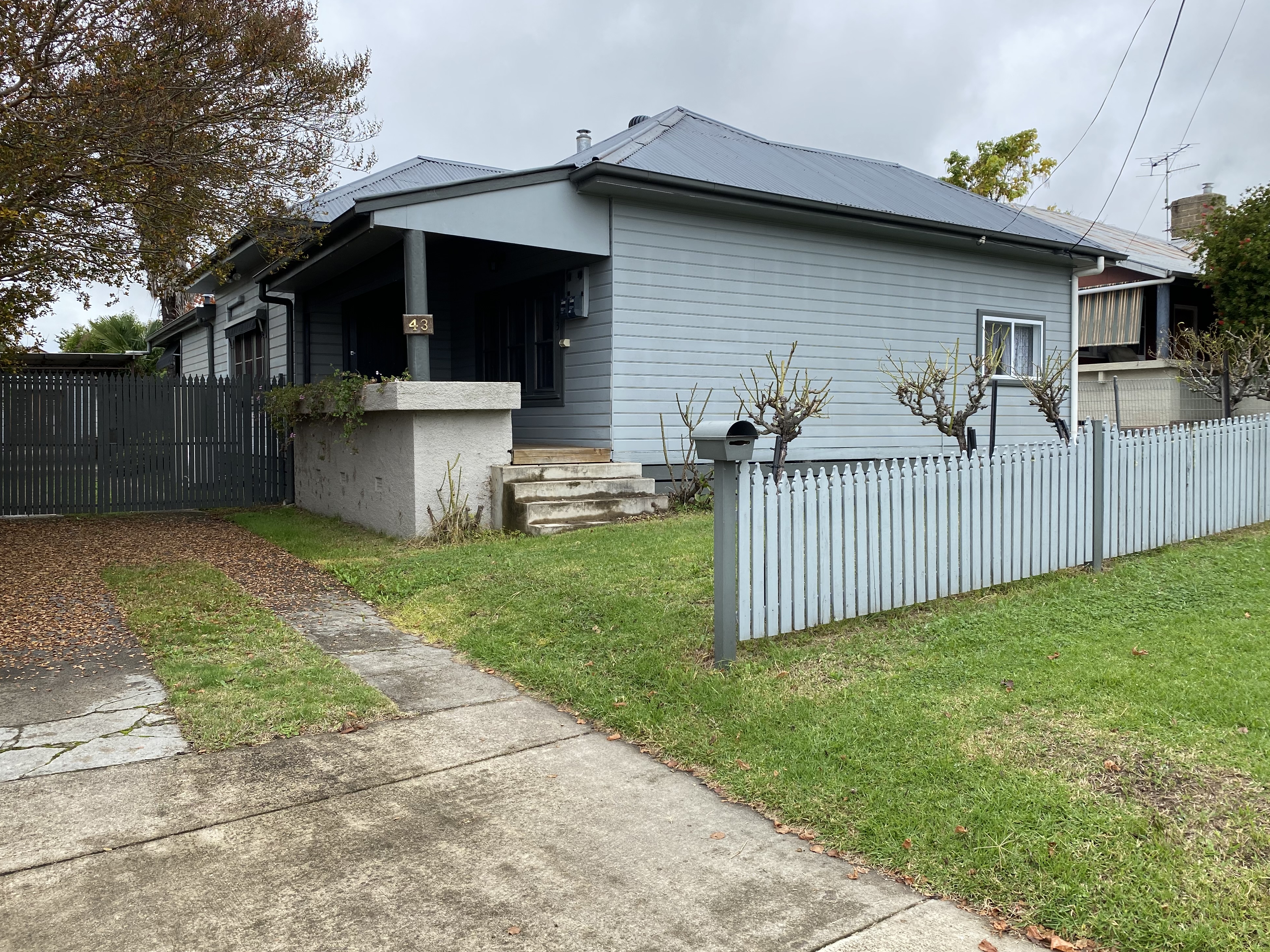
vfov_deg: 51.3
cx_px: 647
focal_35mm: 27
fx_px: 991
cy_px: 461
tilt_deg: -1.4
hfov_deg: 65.3
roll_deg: -0.6
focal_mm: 4.25
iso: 32
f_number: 1.8
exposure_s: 1/981
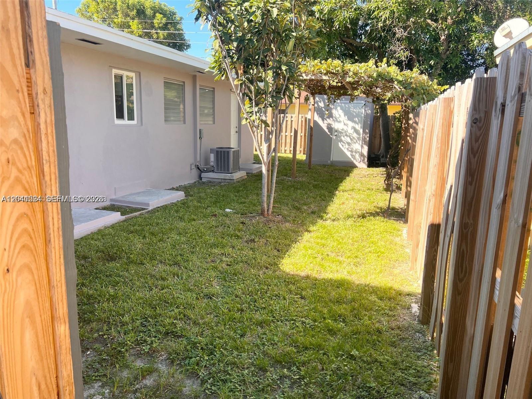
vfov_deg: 53.1
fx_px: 400
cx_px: 266
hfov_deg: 67.3
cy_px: 200
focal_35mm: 26
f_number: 1.5
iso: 50
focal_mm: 5.7
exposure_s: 1/709
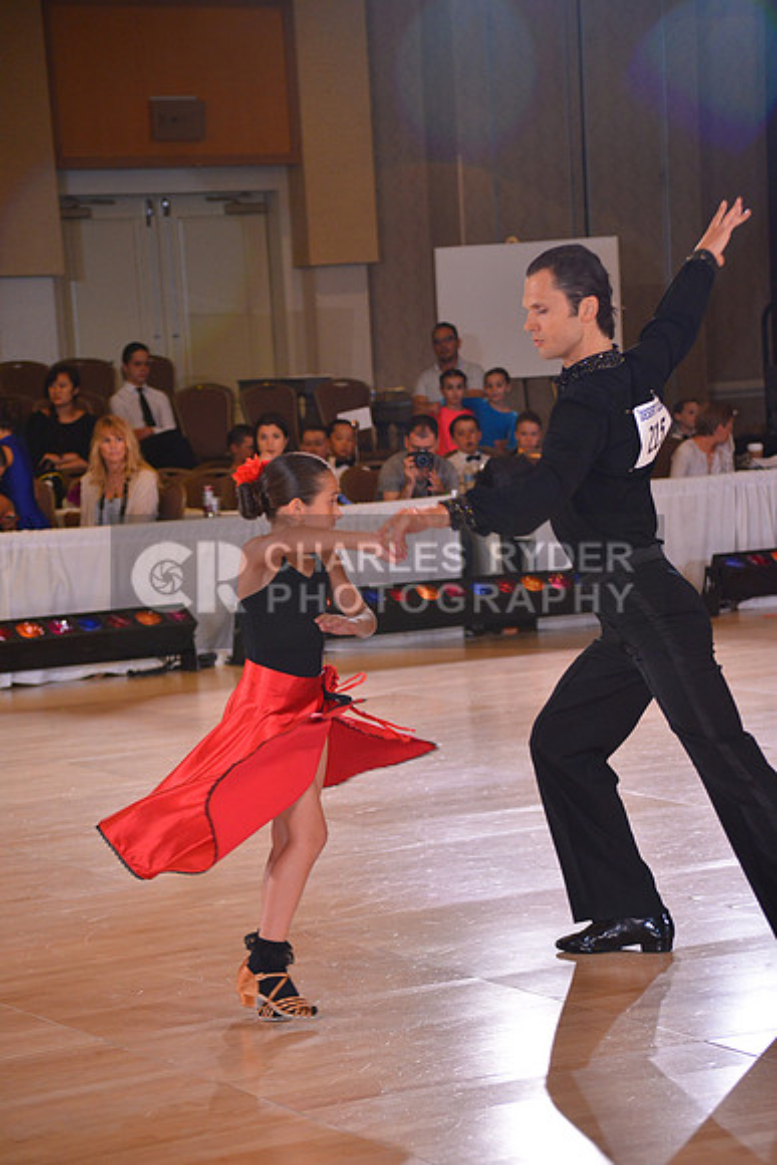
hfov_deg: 13.0
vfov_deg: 19.5
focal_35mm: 105
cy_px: 582
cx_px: 388
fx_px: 3397
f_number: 5.3
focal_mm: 105
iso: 2000
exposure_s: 1/250
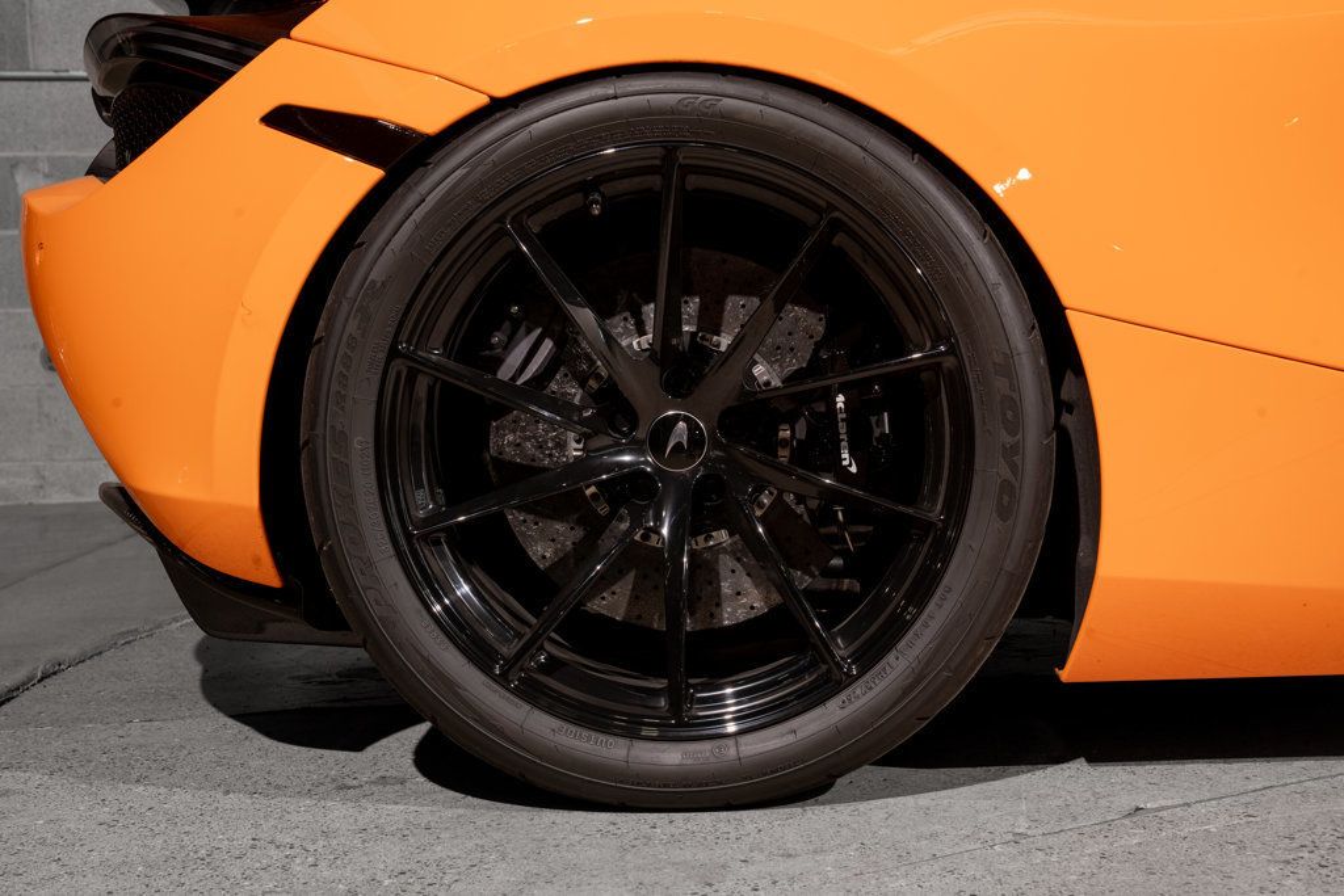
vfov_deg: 22.3
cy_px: 448
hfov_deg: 32.9
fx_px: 2277
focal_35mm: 61
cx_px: 672
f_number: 11
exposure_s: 1/50
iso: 320
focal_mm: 61
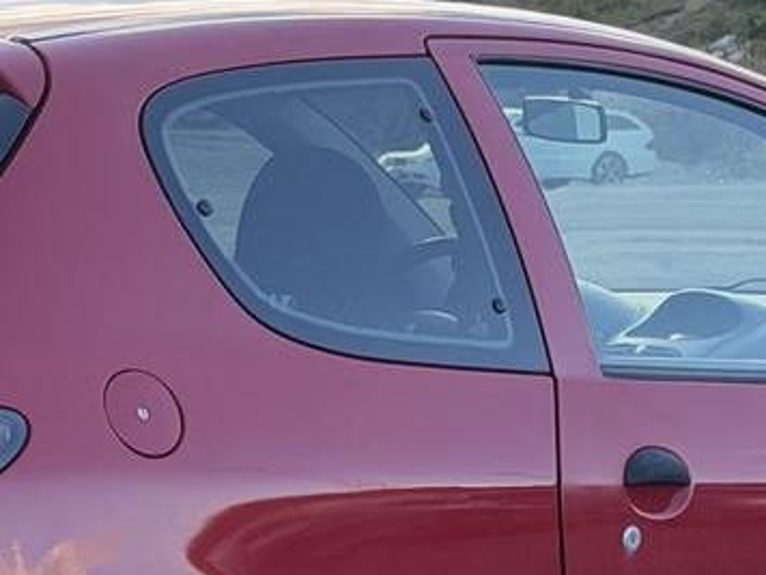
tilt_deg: -4.0
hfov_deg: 10.2
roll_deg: +0.9
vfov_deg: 7.7
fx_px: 4293
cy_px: 383
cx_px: 310
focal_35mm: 194
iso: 100
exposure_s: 1/663
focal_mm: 6.76
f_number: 1.78
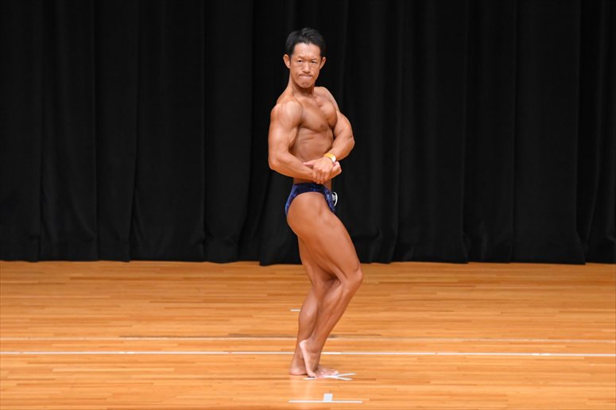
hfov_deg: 7.2
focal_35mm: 285
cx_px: 308
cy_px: 205
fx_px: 4874
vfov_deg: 4.8
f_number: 5.6
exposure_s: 1/400
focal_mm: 190
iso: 4000
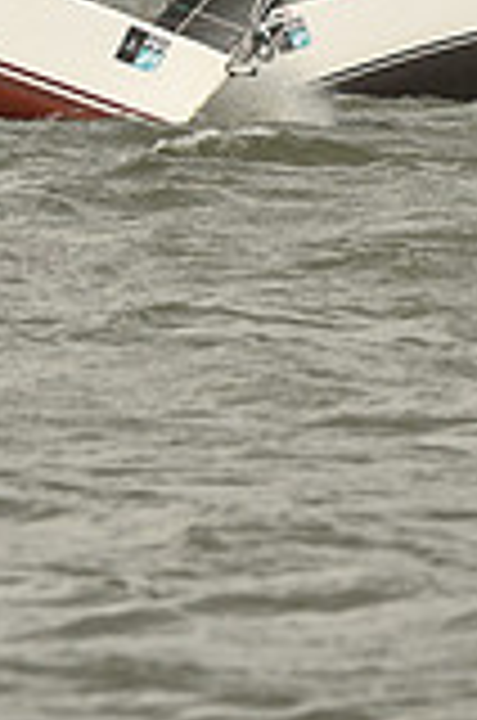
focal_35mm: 727
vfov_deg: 2.8
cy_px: -436
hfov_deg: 1.9
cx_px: 304
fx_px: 14511
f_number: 7.1
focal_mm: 200
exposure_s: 1/1000
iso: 400
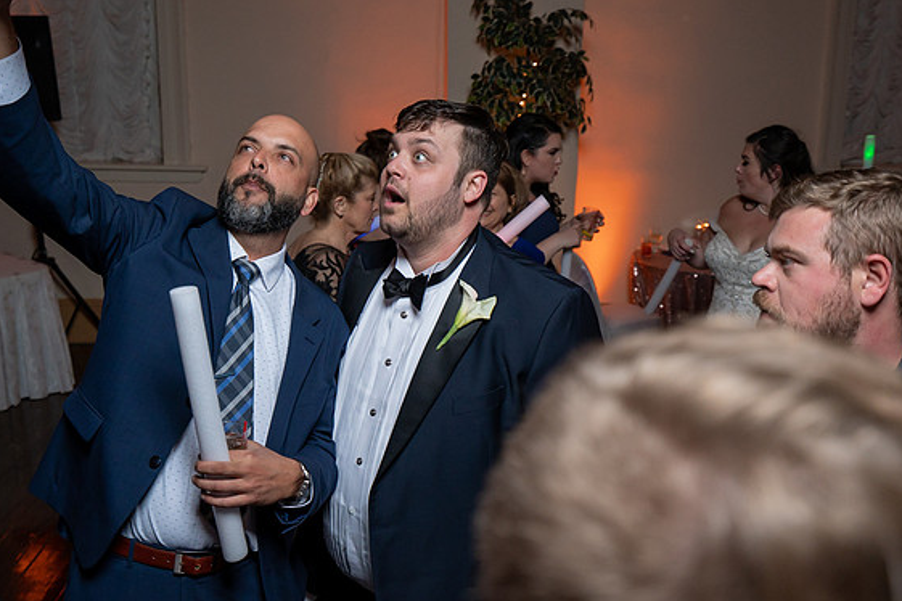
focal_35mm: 37
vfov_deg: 35.9
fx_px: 927
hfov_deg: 51.9
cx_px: 449
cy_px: 296
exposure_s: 1/200
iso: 2000
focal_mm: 35
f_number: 4
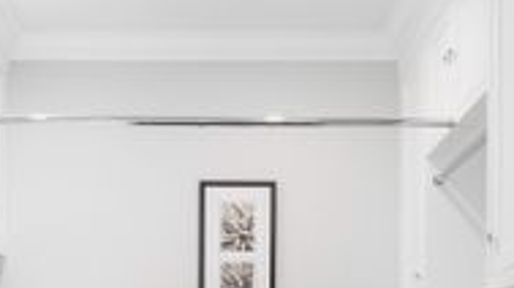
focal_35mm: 52
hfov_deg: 39.5
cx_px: 220
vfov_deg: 20.5
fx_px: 714
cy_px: 393
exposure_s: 1/3
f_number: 8
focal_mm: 18.5
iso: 160
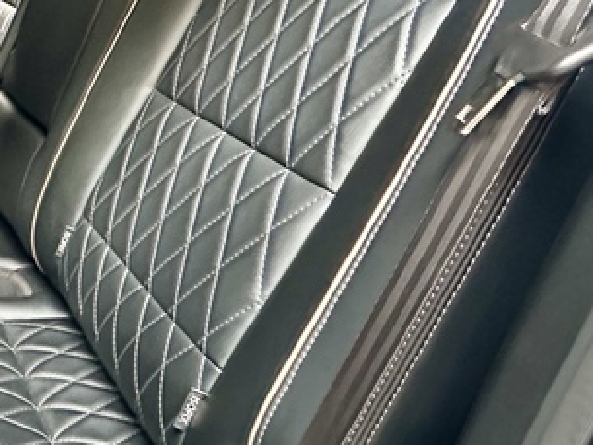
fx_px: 805
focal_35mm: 47
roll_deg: -0.7
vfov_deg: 30.6
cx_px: -93
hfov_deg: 33.8
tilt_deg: -17.2
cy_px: 140
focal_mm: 2.22
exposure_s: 1/57
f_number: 2.2
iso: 1250
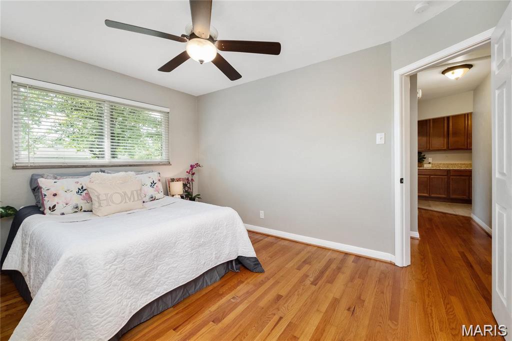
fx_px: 199
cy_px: 170
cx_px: 256
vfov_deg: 81.2
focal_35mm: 14
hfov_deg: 104.3
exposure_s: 1/2
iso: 400
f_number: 10
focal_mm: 7
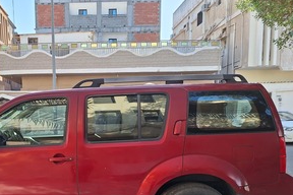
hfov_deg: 49.2
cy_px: 163
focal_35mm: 38
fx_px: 309
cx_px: 83
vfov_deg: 33.8
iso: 40
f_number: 1.8
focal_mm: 5.54
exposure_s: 1/770
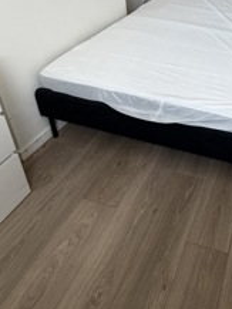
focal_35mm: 31
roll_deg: -4.4
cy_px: 28
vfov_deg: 51.2
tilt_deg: -24.2
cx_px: 245
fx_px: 277
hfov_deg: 38.8
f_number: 2.2
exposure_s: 1/121
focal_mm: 2.22
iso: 250
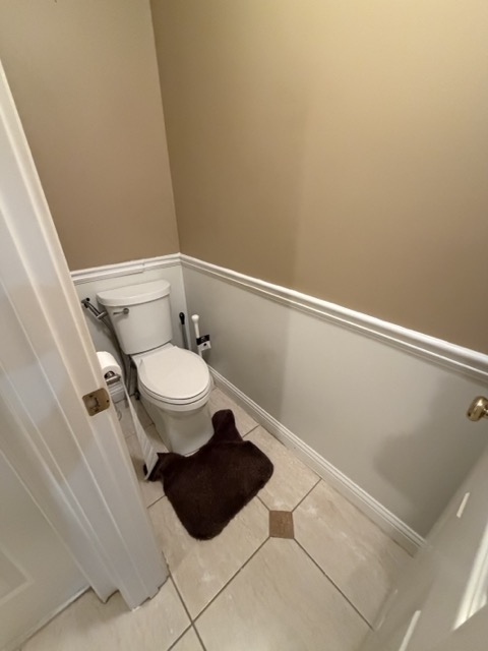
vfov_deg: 102.1
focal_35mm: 14
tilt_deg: -28.4
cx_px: 244
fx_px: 263
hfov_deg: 85.7
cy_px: 326
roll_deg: +0.7
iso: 800
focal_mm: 2.22
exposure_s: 1/60
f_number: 2.2
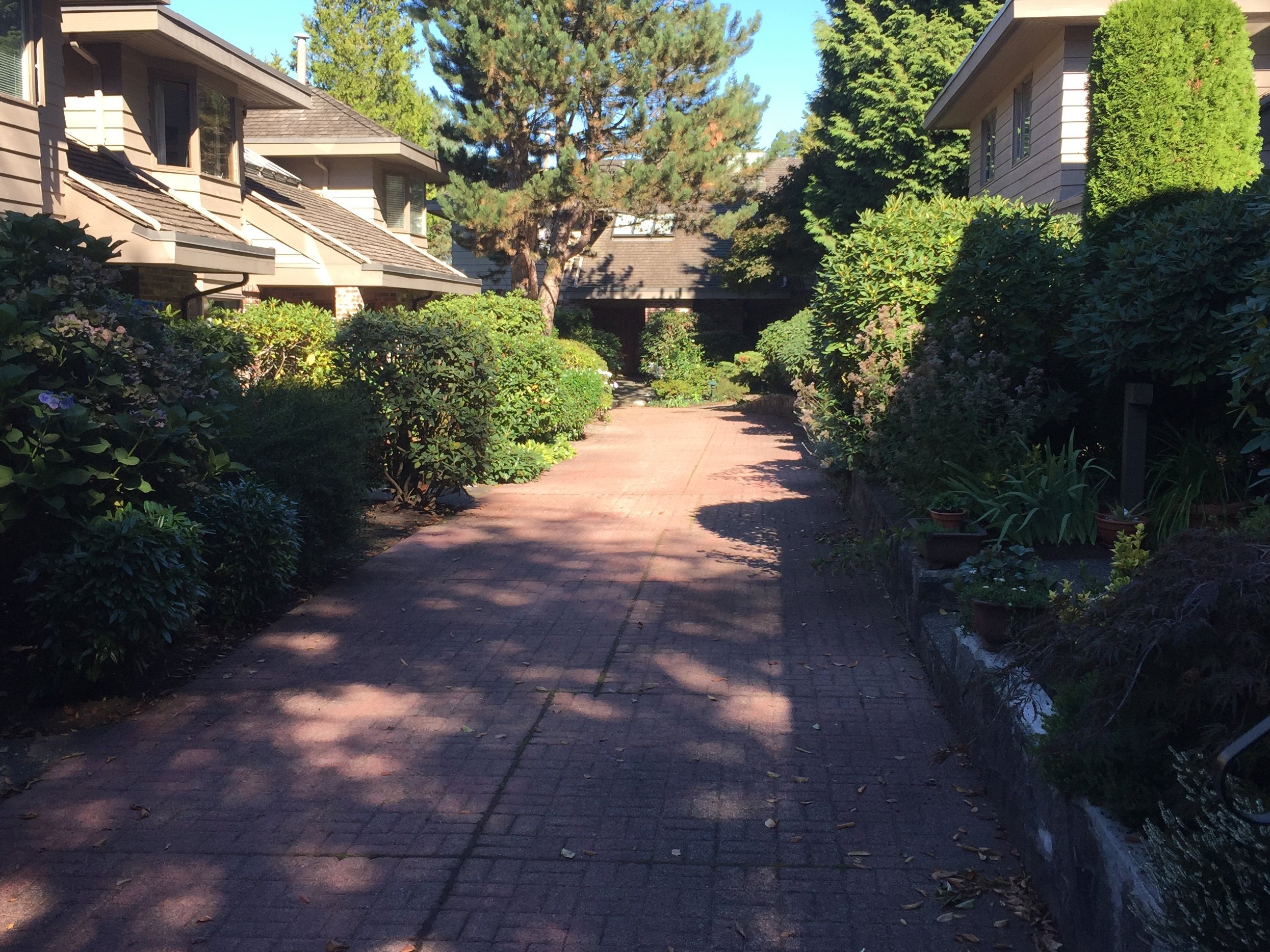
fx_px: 1394
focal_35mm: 38
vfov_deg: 37.7
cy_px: 446
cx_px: 632
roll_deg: -3.0
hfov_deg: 49.0
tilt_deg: -3.5
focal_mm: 4.15
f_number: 2.2
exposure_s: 1/520
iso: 32
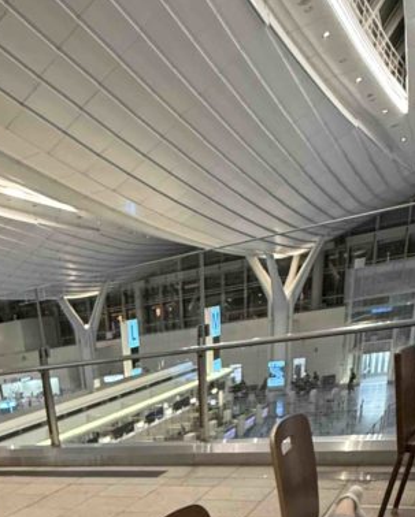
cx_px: 70
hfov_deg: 38.3
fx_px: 567
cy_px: 632
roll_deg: +8.8
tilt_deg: -27.6
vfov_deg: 36.7
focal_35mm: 37
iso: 640
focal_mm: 2.22
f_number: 2.2
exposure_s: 1/60
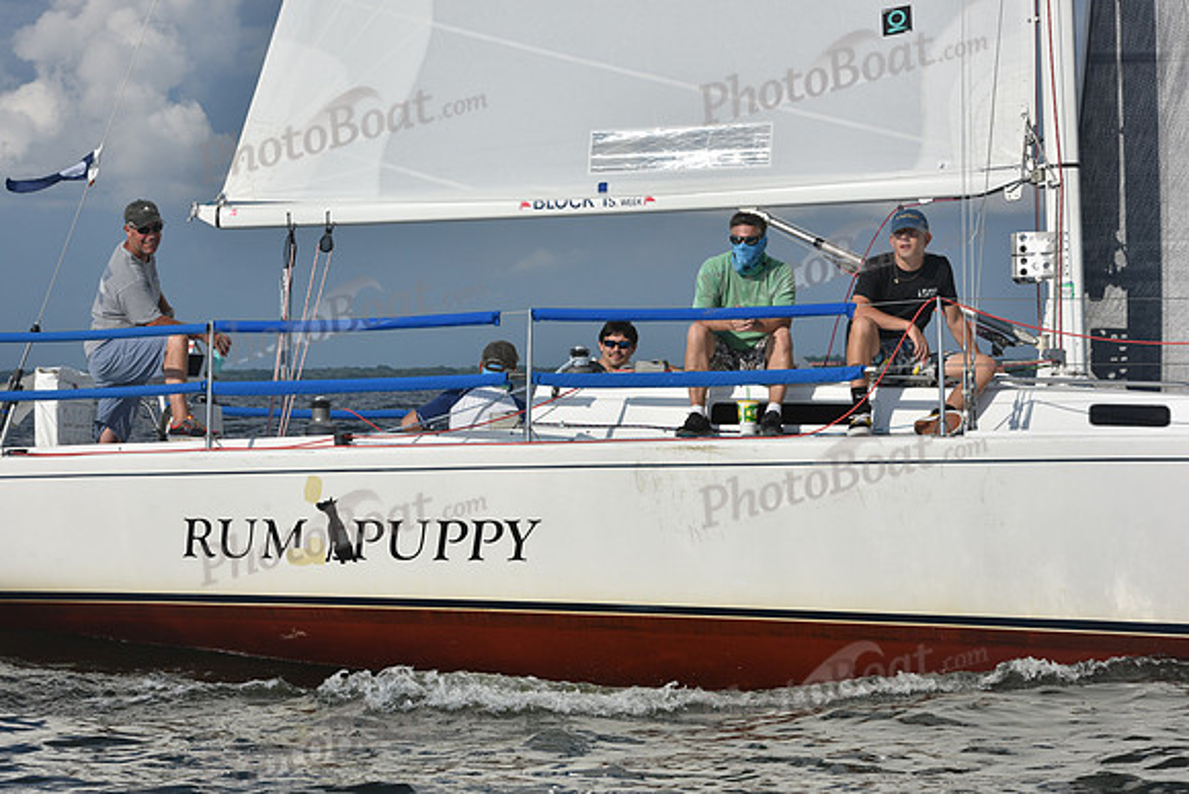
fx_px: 2973
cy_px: 397
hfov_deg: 22.6
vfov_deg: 15.2
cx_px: 594
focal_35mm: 90
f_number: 10
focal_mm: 90
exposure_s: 1/1250
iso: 250
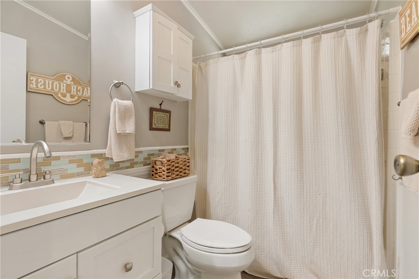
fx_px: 186
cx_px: 210
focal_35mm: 16
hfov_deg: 96.7
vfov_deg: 73.8
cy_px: 140
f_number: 9
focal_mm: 16
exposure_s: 1/3
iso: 200
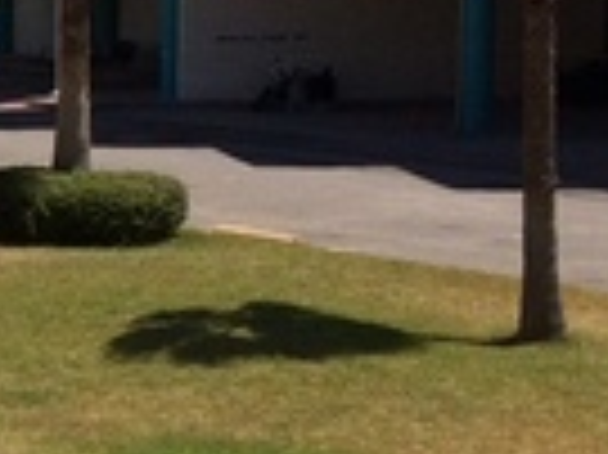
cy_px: 193
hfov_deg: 12.1
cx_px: -637
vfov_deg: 10.4
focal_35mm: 143
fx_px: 2509
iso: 32
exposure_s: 1/4115
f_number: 2.2
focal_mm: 4.15
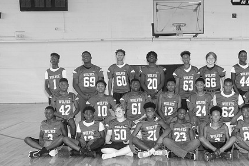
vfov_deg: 27.9
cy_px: 108
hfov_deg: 40.8
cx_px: 160
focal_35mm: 48
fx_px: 332
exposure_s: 1/125
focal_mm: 23
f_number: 4
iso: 1000
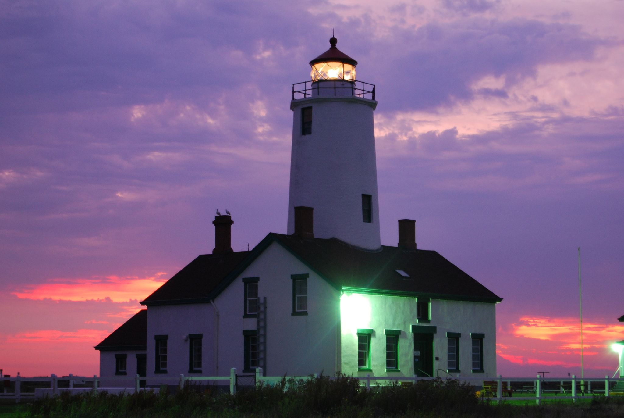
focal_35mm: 82
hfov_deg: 24.6
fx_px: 1432
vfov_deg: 16.6
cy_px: 209
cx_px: 312
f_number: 5.6
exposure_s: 1.6
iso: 400
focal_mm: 55
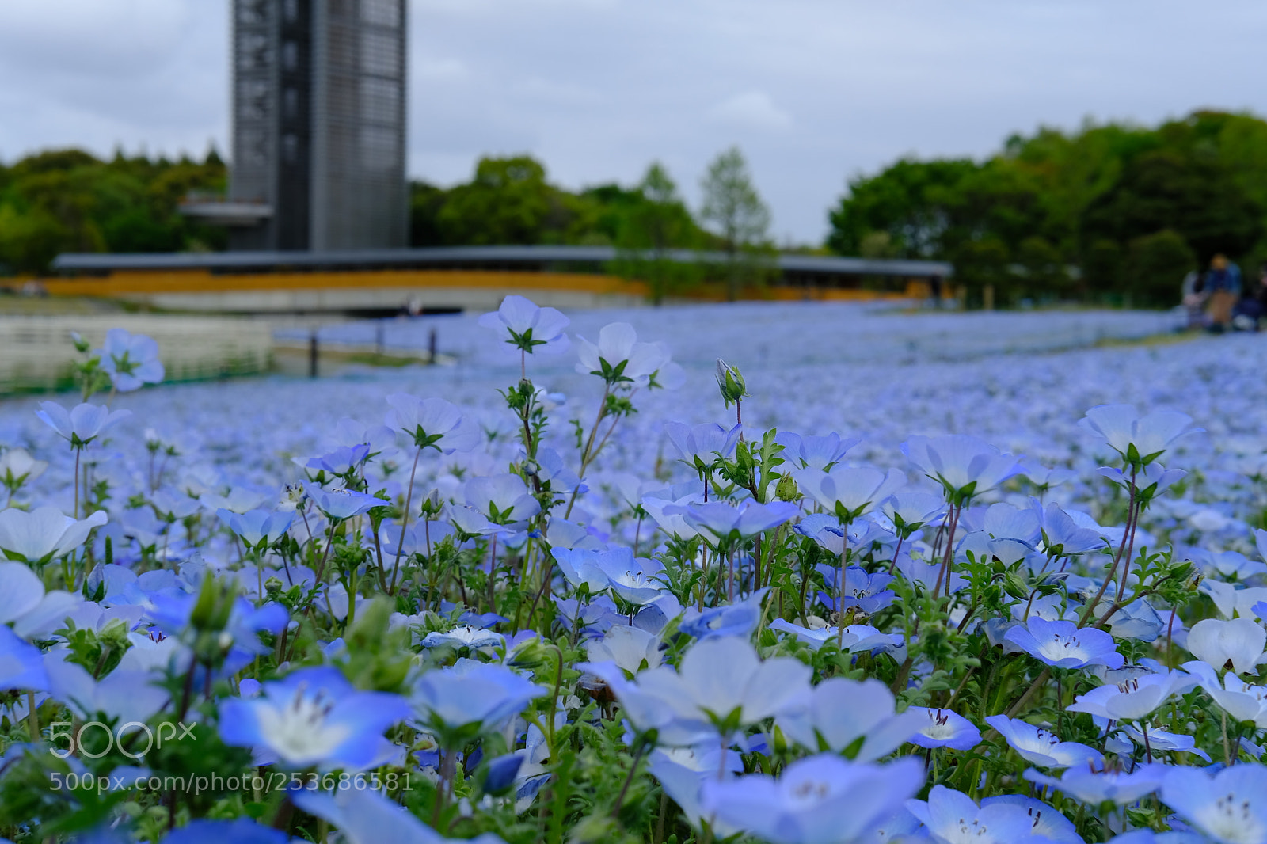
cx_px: 634
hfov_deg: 37.5
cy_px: 422
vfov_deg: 25.5
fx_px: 1865
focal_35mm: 53
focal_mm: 35
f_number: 14
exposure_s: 1/140
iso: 200
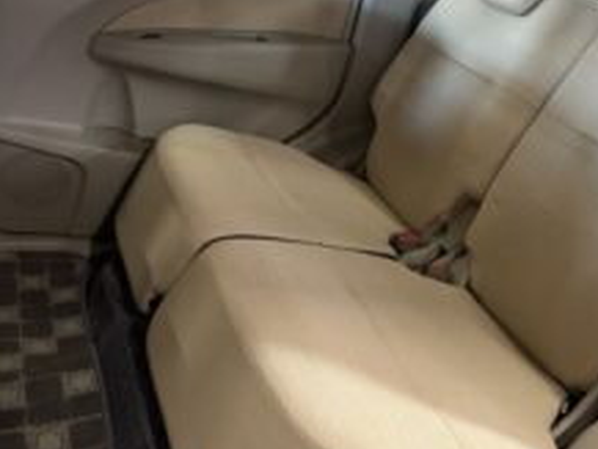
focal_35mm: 42
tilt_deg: -22.2
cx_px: 474
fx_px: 726
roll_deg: -16.5
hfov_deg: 42.8
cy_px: 269
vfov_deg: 34.3
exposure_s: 1/50
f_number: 1.6
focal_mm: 5.96
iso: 400
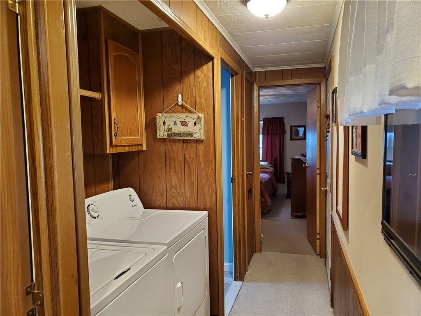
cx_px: 210
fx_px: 316
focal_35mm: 26
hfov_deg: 67.3
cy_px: 158
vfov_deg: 53.1
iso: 400
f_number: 2.4
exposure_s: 1/39
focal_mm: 4.3
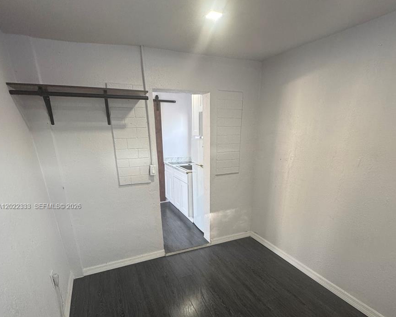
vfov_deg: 69.2
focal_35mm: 19
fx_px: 223
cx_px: 202
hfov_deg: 83.3
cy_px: 207
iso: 250
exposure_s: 1/99
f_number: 2.2
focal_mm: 2.22
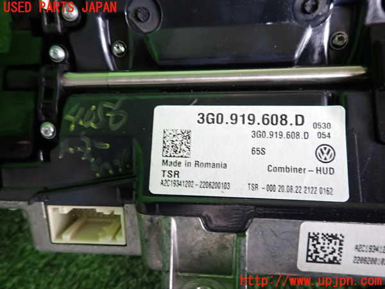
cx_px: 192
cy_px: 144
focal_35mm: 25
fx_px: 278
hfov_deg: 69.4
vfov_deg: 54.9
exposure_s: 1/30
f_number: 2
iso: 250
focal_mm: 4.5
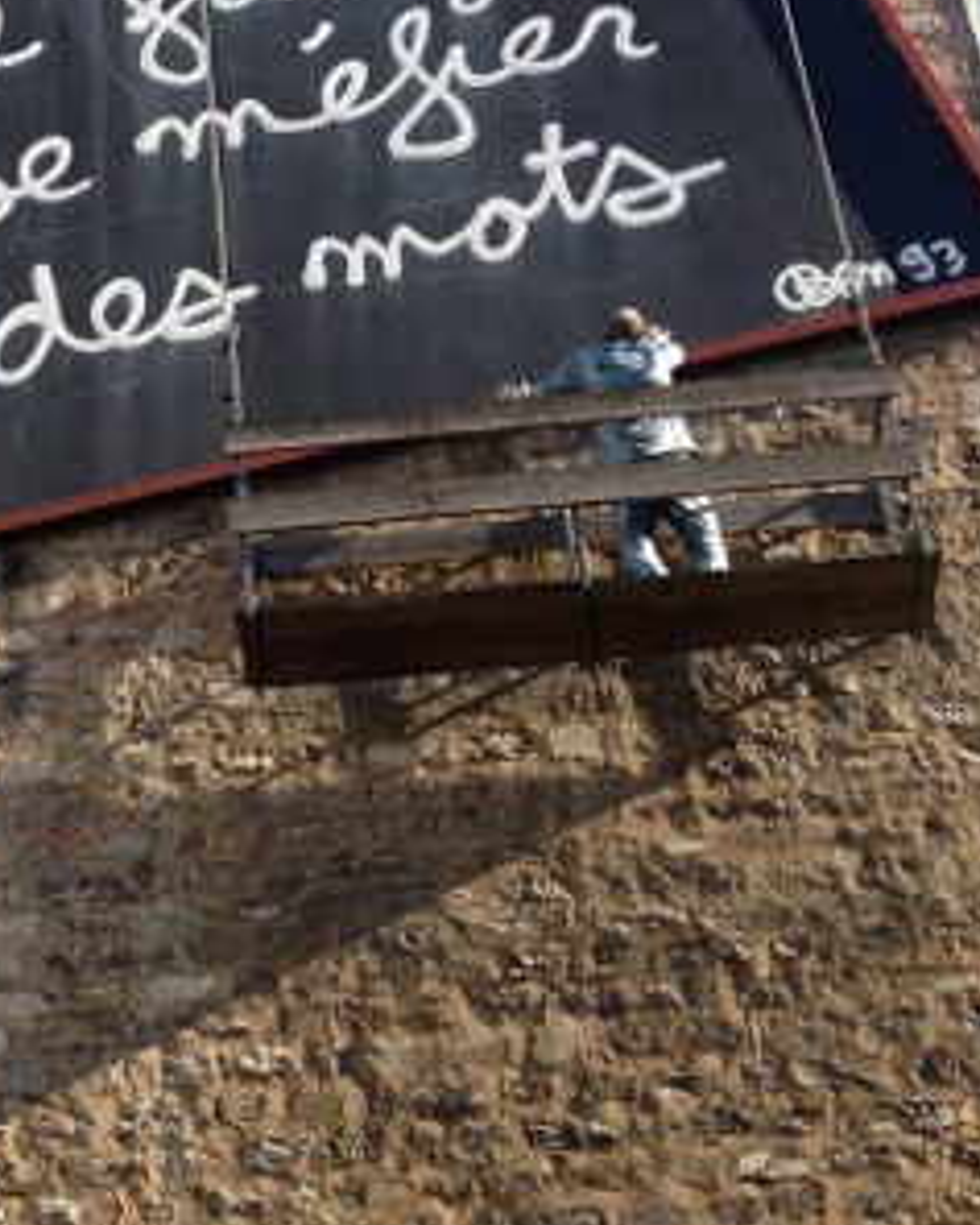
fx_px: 3153
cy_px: 83
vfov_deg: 21.4
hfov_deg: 17.5
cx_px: 141
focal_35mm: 87
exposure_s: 1/583
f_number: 2.4
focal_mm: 4.13
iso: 50
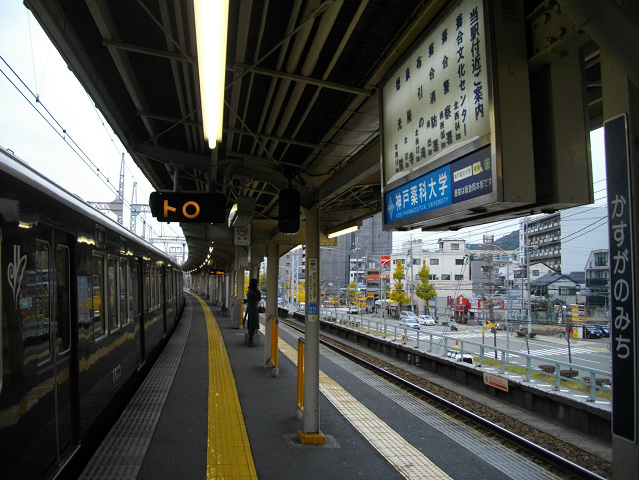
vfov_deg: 45.4
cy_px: 240
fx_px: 572
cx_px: 320
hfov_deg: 58.4
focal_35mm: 31
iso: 103
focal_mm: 5.7
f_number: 2.9
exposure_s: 1/125
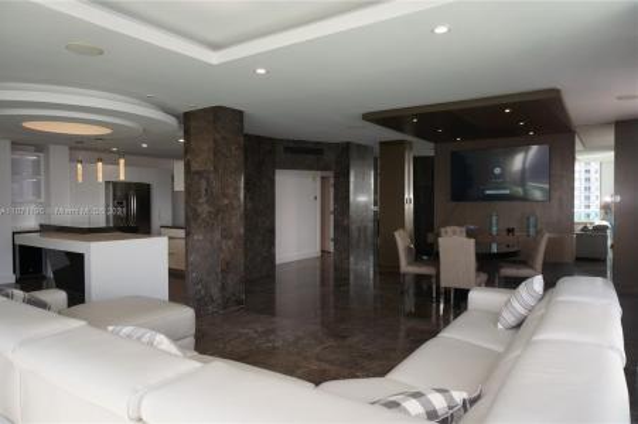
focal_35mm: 24
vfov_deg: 53.1
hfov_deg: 73.8
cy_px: 212
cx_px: 319
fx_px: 425
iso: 100
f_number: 4.5
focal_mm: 16
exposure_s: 1/100
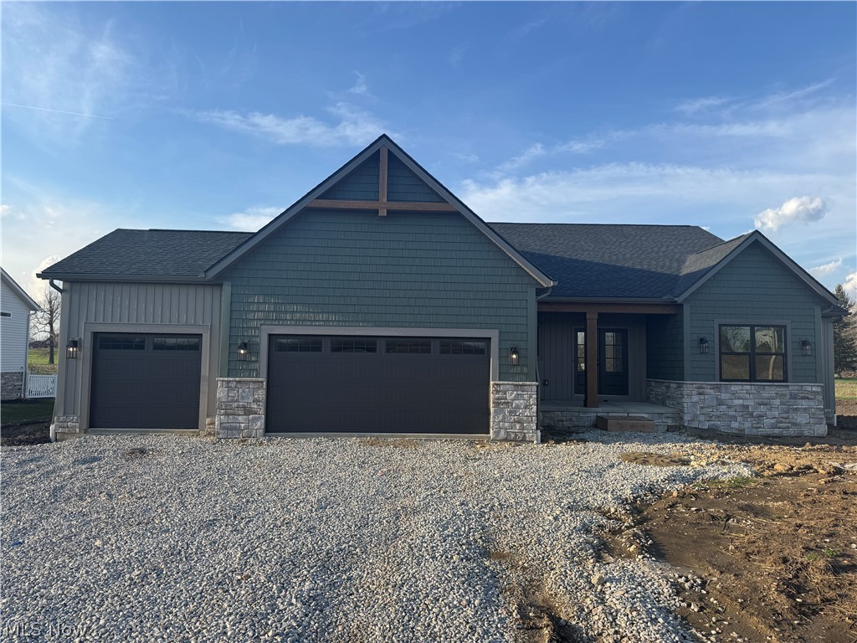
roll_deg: -1.0
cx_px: 428
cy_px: 322
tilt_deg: +2.7
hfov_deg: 71.6
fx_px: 594
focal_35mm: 24
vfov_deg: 56.8
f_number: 1.78
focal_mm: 6.76
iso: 80
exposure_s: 1/2415
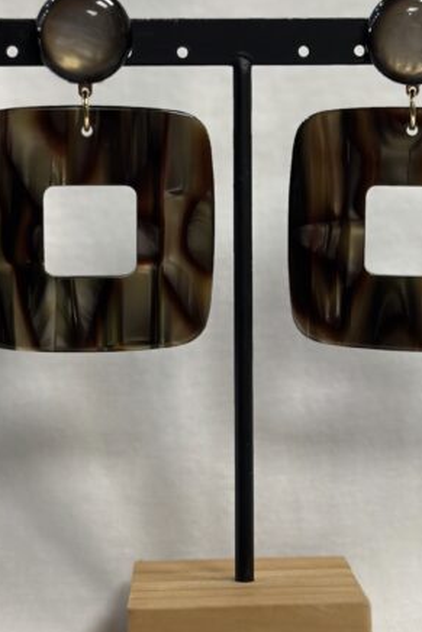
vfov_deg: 23.4
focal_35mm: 87
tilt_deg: -11.6
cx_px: 242
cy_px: 288
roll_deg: +0.2
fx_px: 1528
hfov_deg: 15.7
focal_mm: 6.86
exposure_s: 1/100
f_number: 1.78
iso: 64
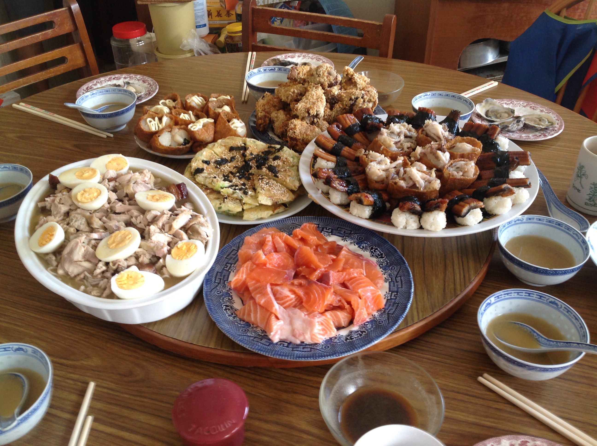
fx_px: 603
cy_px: 223
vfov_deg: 40.6
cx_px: 298
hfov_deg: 52.7
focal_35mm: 35
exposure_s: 1/15
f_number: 2.4
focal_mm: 4.28
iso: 80
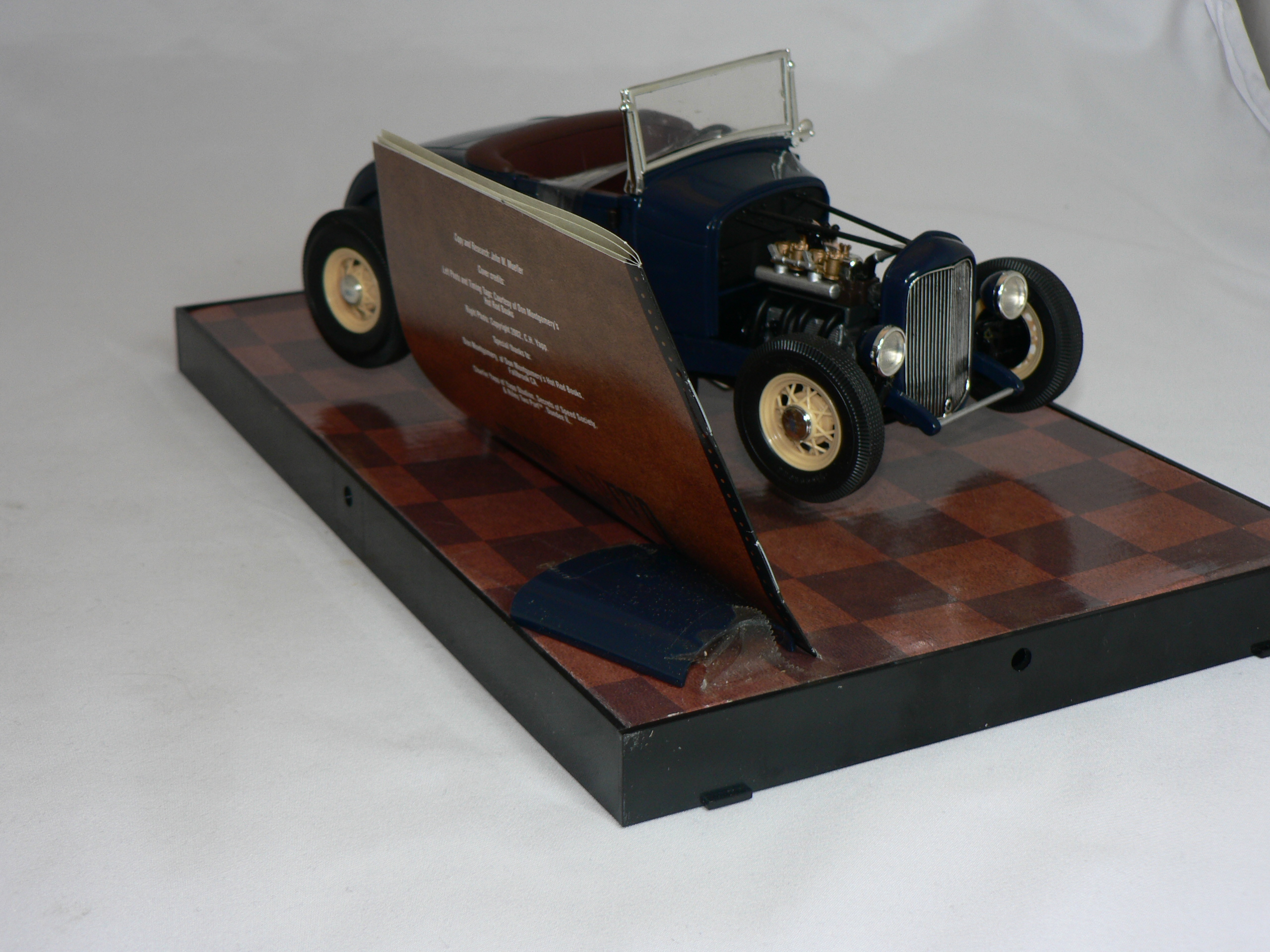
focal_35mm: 59
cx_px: 635
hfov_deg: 32.7
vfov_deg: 24.8
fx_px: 2165
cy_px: 476
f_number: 3.2
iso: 80
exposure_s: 1/60
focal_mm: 9.8
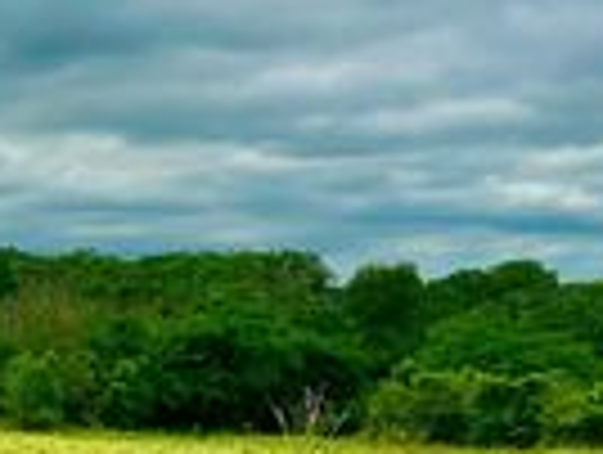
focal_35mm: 97
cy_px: 187
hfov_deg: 20.1
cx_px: 207
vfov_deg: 15.3
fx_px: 1693
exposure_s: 1/5848
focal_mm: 5.1
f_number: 1.6
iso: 50
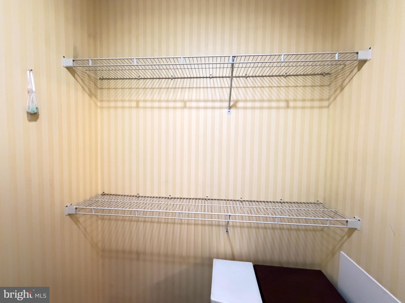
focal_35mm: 14
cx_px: 202
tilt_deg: -1.8
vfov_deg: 85.7
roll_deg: +0.2
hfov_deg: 102.1
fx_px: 164
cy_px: 152
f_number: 2.2
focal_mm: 2.22
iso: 1000
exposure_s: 1/60
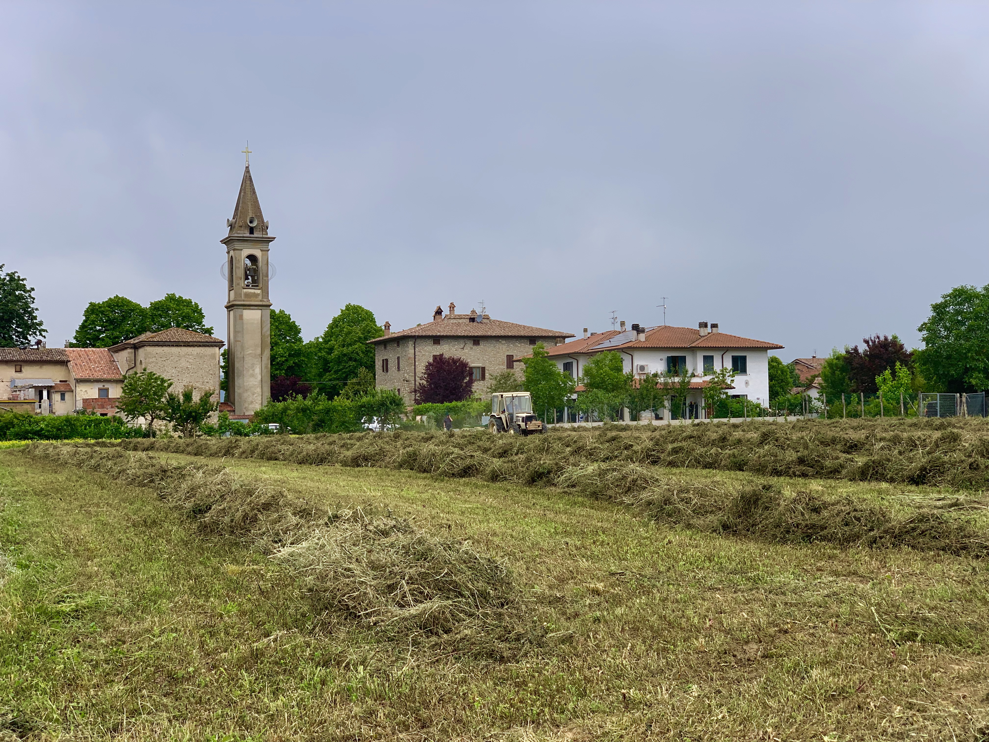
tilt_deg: +2.1
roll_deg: +1.2
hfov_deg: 36.8
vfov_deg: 28.0
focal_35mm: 52
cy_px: 371
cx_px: 494
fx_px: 1486
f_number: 2.4
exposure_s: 1/695
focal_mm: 6
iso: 16
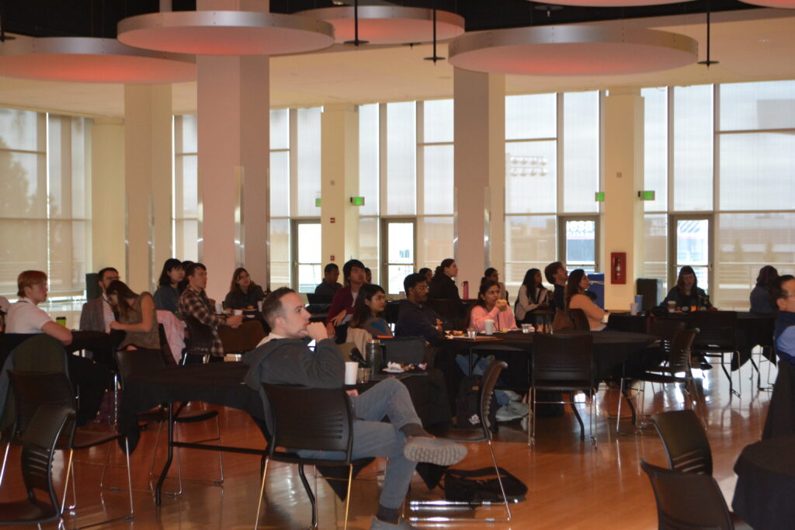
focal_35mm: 60
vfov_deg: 22.6
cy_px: 265
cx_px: 398
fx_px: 1325
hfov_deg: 33.4
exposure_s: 1/60
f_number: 5.3
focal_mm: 40
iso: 1800
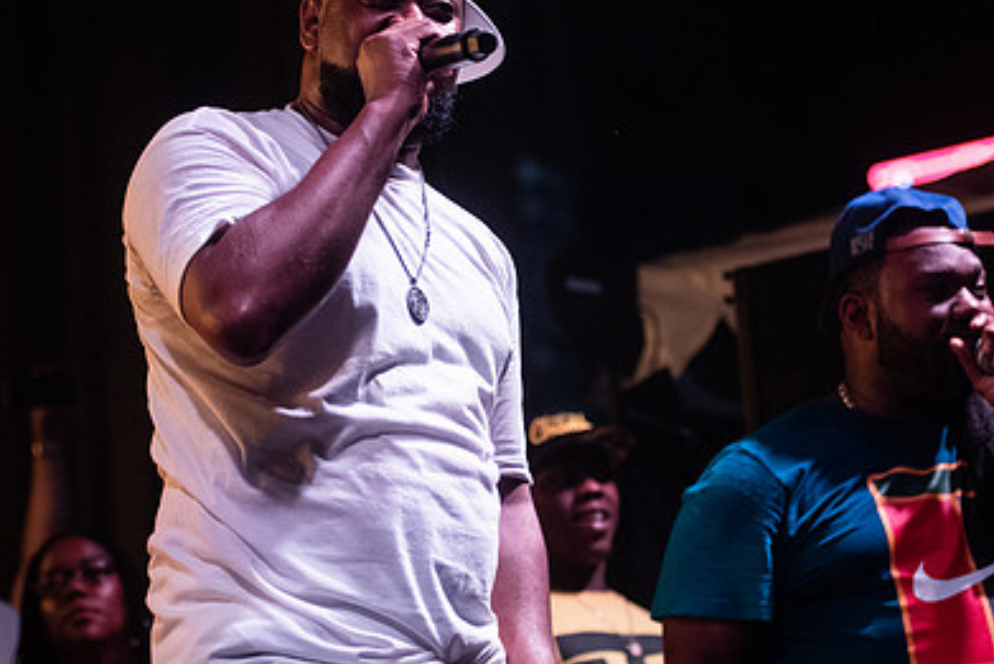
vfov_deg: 9.9
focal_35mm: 139
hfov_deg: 14.7
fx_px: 3839
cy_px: 263
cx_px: 434
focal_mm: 80
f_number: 3.5
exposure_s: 1/250
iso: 2000
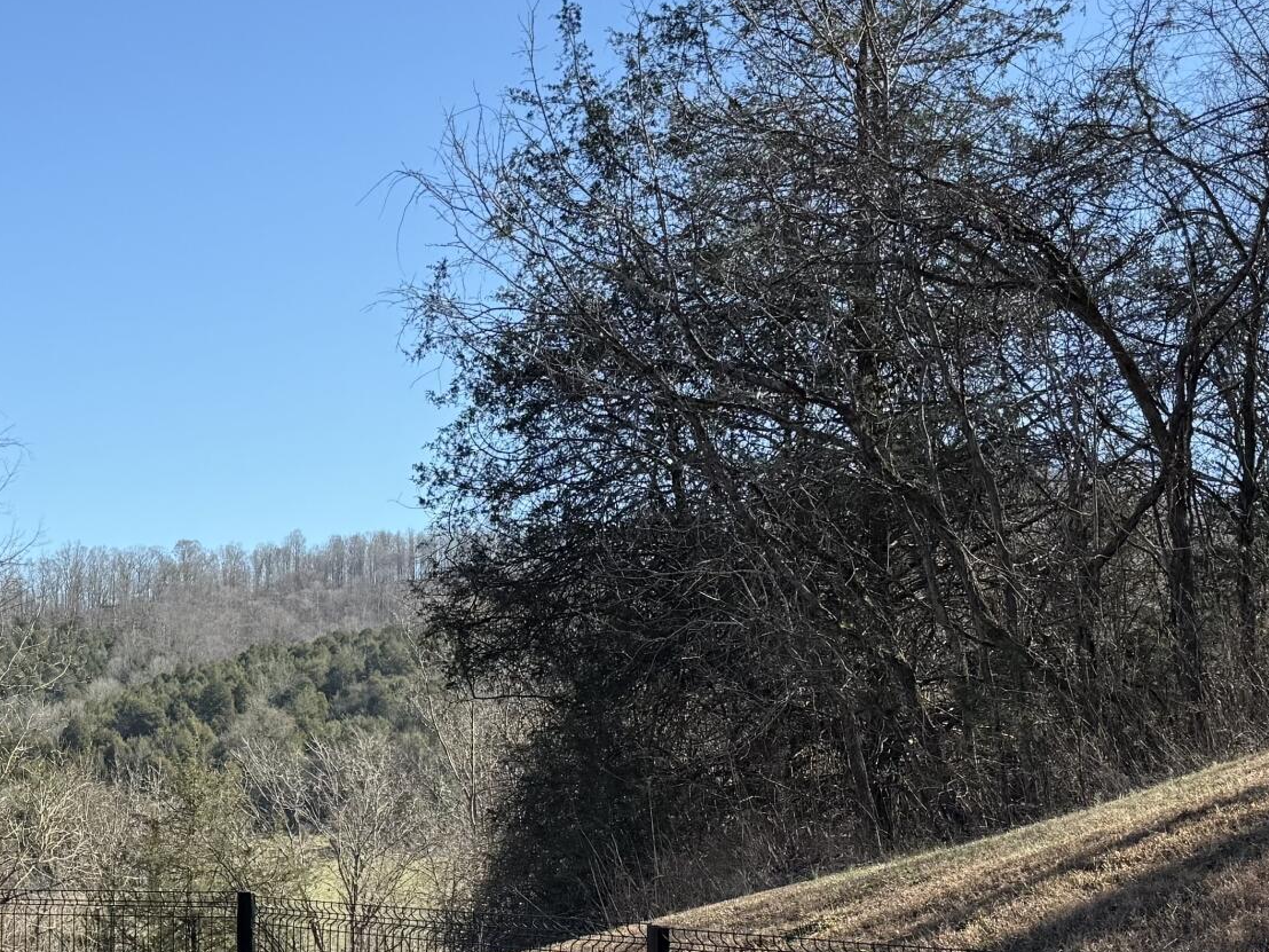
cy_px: 725
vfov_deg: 22.4
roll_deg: -0.1
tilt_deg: +2.0
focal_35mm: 65
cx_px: 44
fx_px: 2383
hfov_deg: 28.3
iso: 80
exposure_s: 1/2232
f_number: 1.78
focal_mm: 6.76
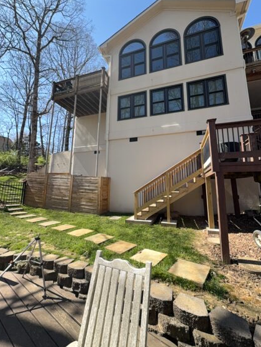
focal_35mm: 15
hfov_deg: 81.7
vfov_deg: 98.0
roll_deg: -1.4
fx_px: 151
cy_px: 162
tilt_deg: +7.6
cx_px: 136
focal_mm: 2.22
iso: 16
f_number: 2.2
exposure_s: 1/331
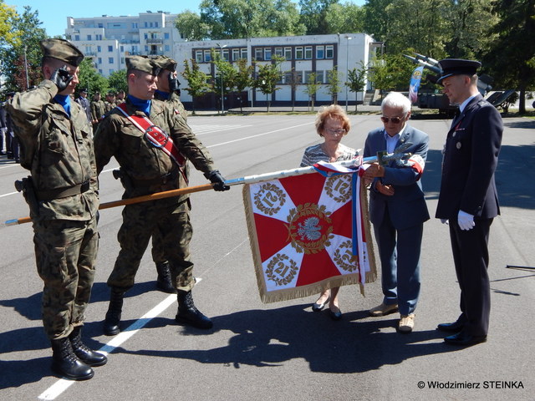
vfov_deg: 41.8
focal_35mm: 34
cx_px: 268
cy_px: 200
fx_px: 525
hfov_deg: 54.0
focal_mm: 6.1
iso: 125
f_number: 3.3
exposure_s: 1/640
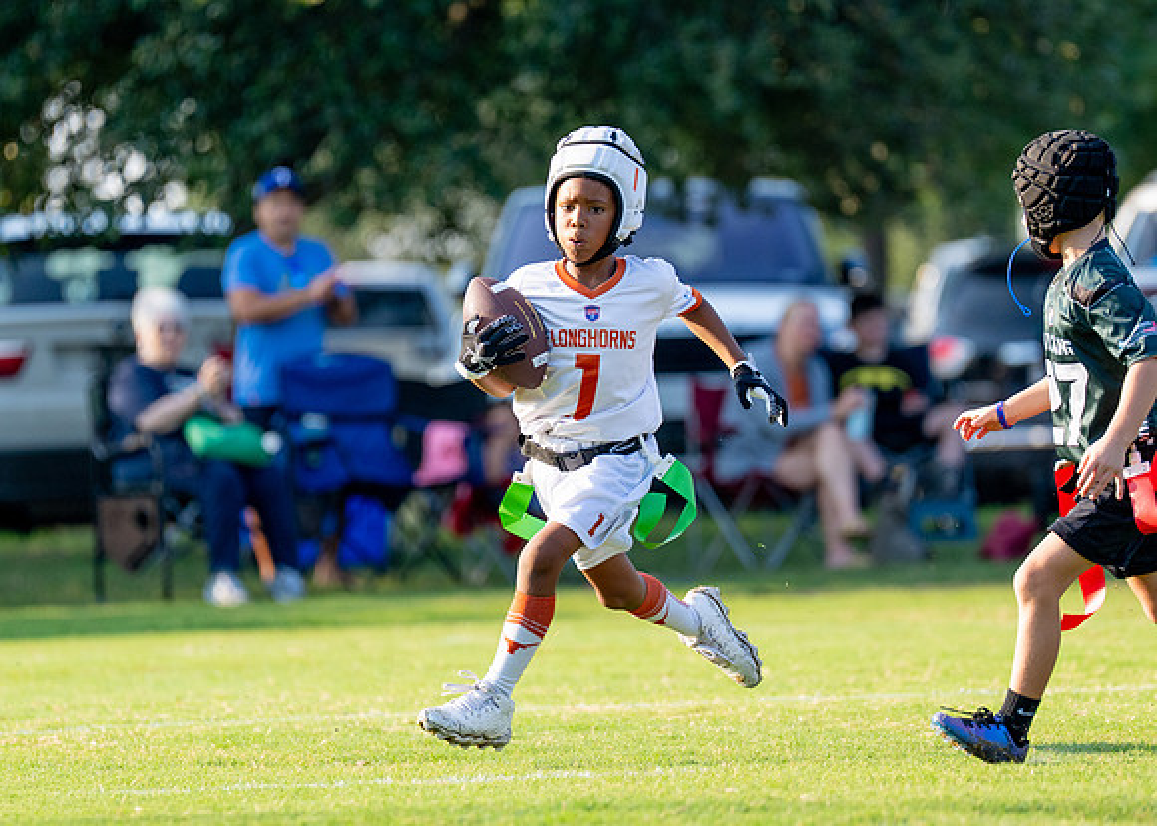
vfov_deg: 4.0
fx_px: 11710
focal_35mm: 356
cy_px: 392
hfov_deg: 5.7
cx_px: 599
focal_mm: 200
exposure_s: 1/2000
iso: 250
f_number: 2.8
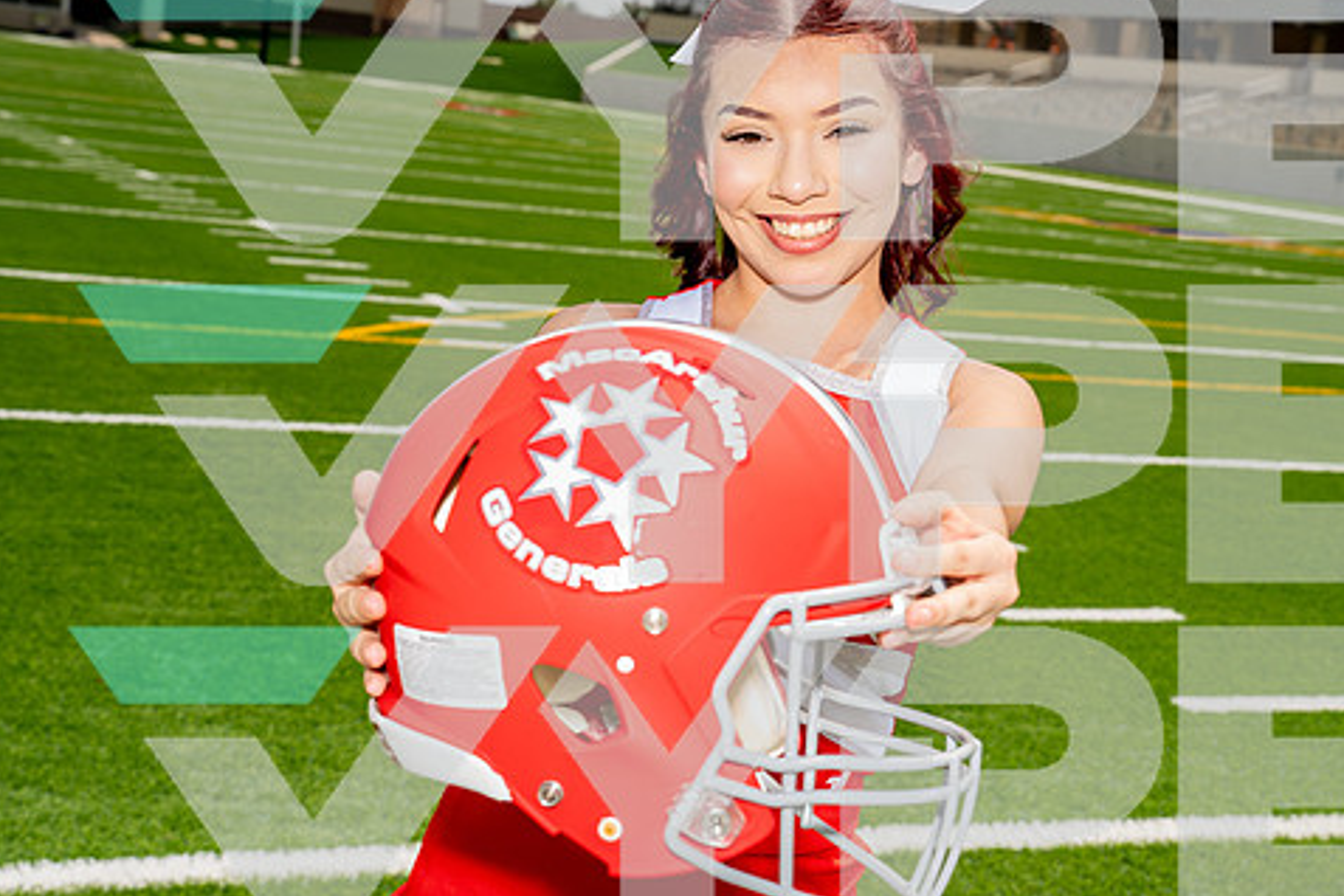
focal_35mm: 64
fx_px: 2389
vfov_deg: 21.2
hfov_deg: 31.3
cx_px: 795
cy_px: 435
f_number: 8
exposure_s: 1/250
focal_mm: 50
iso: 100
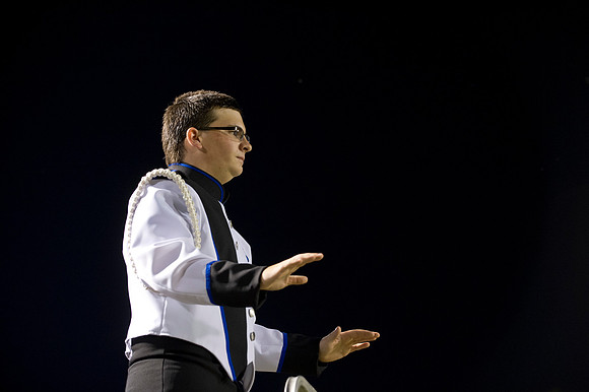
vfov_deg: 12.4
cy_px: 196
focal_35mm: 110
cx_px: 294
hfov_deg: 18.6
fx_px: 1799
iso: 3200
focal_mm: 110
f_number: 3.2
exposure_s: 1/125
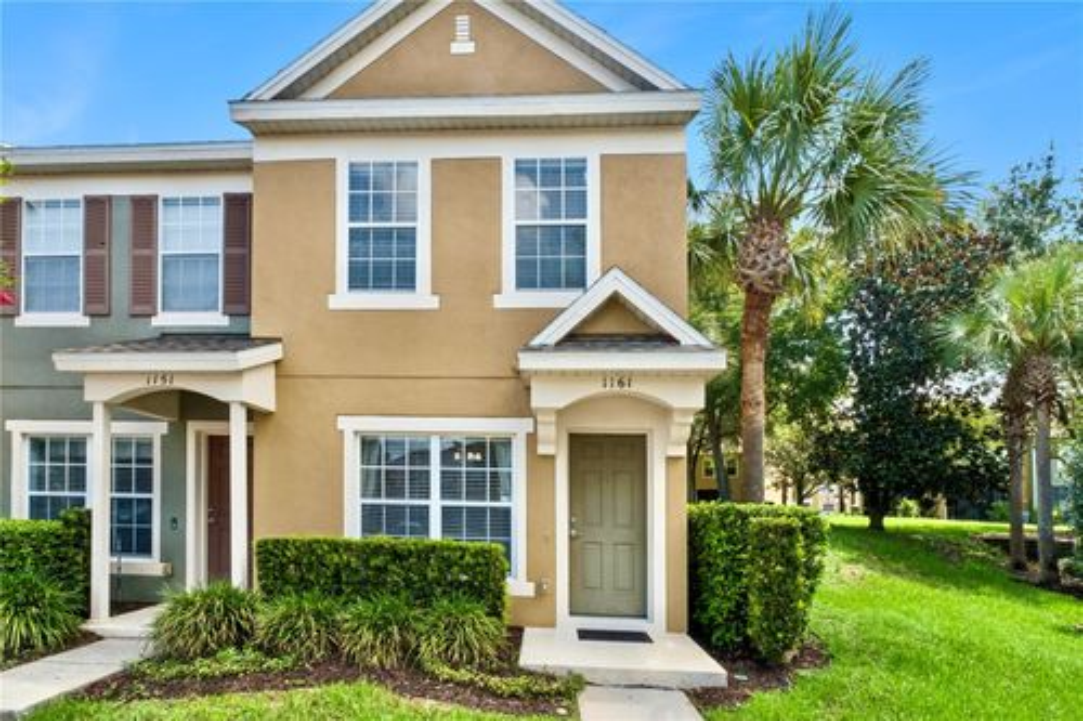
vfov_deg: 77.3
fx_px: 451
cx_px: 542
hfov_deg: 100.4
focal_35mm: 15
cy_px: 360
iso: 125
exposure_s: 1/30
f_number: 16
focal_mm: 10
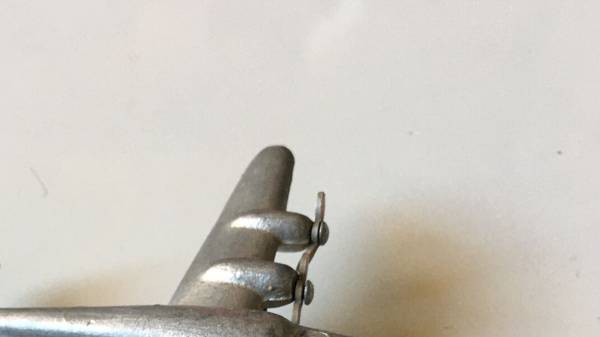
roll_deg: +0.8
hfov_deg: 35.0
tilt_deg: -42.7
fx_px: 939
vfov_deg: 19.8
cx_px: 187
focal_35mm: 59
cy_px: 339
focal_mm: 4.15
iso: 40
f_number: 2.2
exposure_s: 1/33
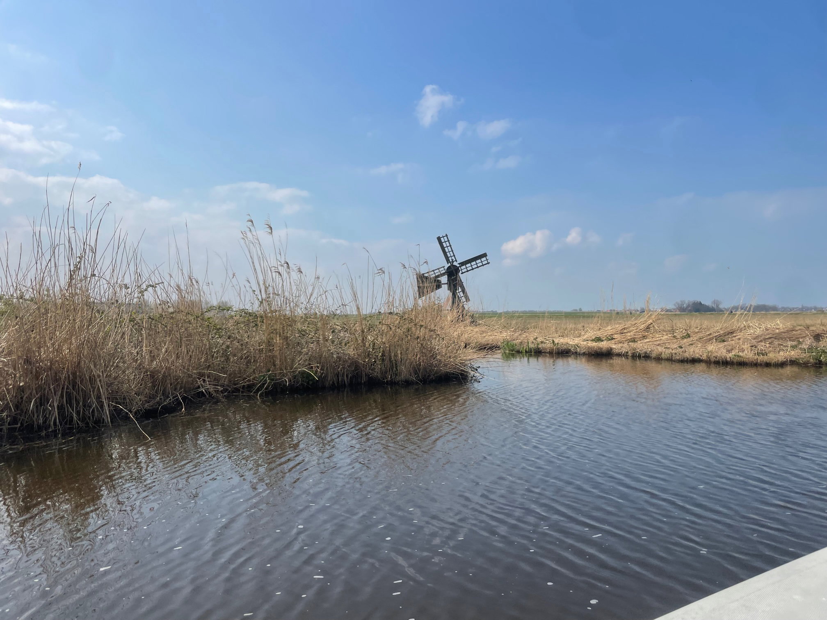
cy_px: 310
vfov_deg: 53.1
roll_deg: +0.3
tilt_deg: -2.3
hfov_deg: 67.3
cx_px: 414
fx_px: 621
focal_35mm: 26
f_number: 1.6
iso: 32
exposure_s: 1/4651
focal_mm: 4.2
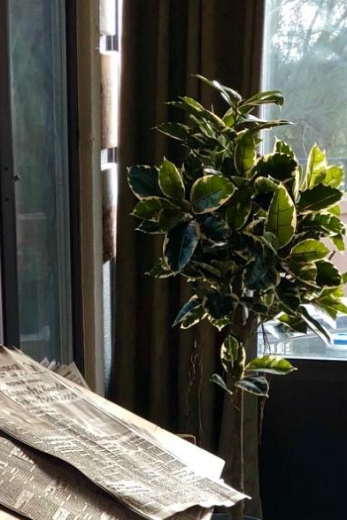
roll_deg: -1.2
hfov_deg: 13.7
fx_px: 1431
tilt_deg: -16.6
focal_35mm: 99
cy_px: 561
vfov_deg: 19.8
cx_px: 286
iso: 20
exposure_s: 1/30
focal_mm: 4
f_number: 1.8
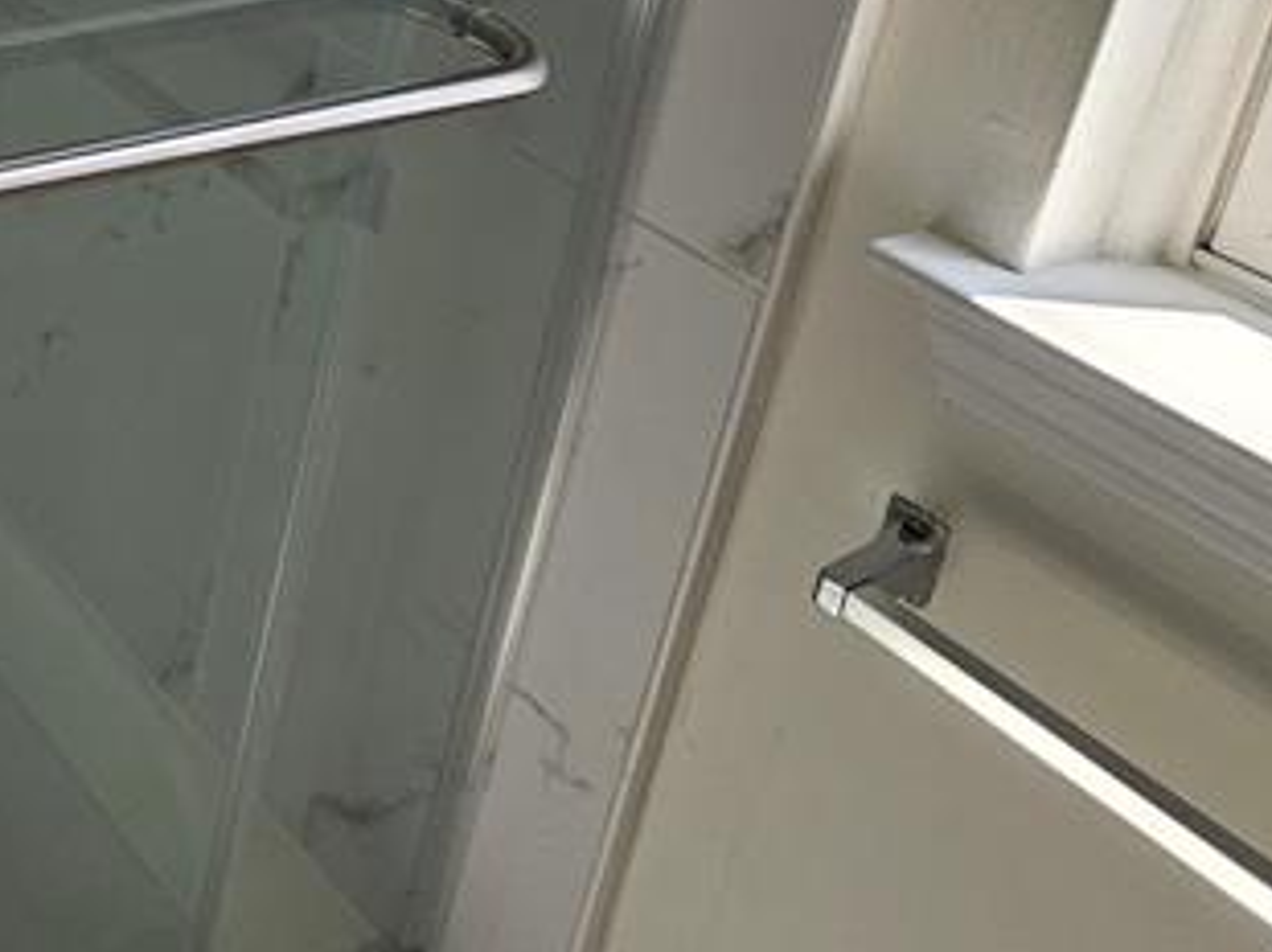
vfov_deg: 26.9
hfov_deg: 28.9
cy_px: -357
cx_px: -611
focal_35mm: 43
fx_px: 1579
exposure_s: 1/135
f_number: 2.2
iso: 50
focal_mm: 2.2
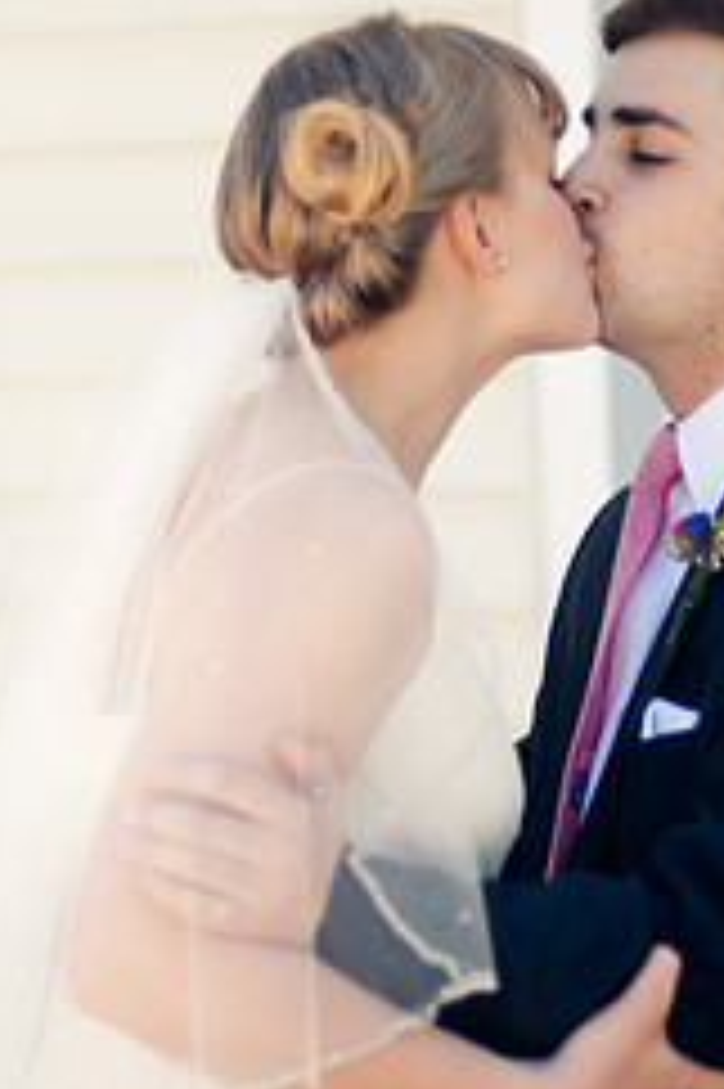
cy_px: 612
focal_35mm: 93
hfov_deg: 14.6
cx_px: 501
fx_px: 2809
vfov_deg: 21.9
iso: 200
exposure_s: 1/5000
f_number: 1.4
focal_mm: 50
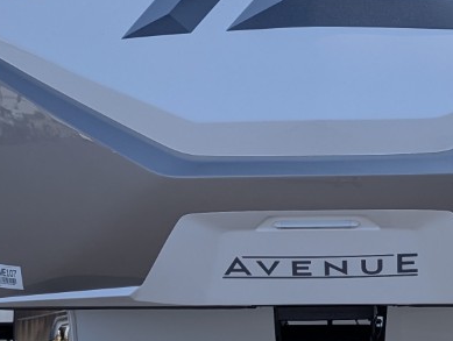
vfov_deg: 17.2
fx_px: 1127
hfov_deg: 22.6
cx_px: 317
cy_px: 190
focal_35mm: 86
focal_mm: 6.81
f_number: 1.85
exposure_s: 1/2358
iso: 45
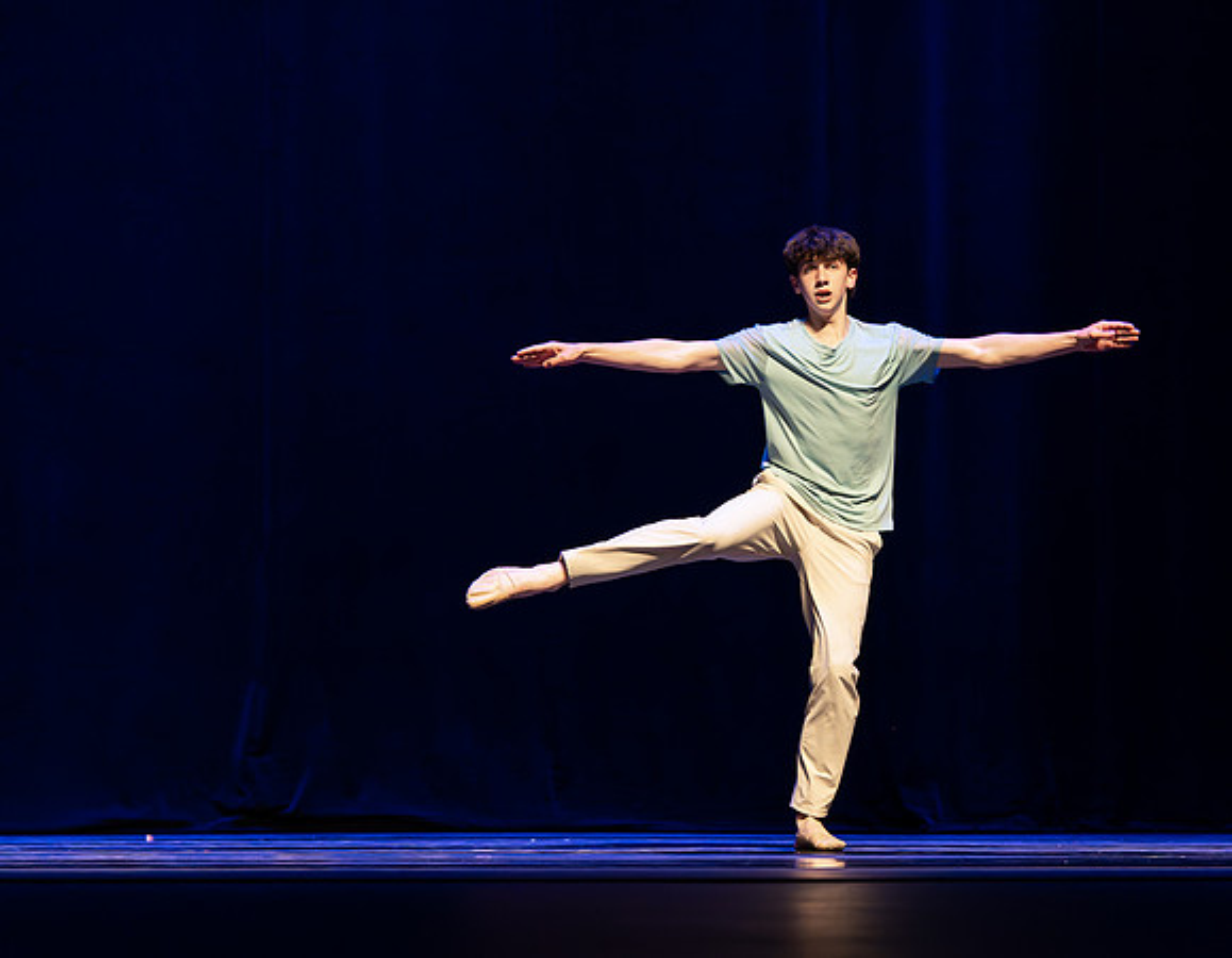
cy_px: 459
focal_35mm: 124
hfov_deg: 15.7
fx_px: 4465
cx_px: 840
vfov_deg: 12.2
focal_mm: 67
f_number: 2.8
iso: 3200
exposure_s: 1/640
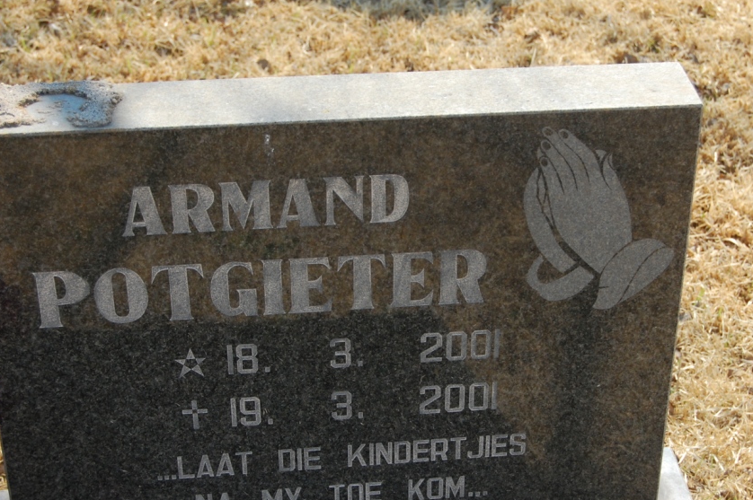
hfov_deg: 26.3
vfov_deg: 17.7
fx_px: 1609
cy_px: 268
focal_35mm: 77
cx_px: 419
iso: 400
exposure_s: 1/400
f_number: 7.1
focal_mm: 42
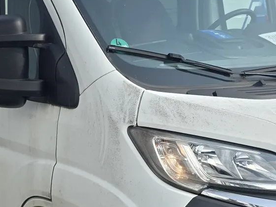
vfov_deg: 18.6
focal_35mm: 79
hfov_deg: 24.6
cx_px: 94
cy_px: 151
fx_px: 630
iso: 12
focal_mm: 6.3
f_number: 1.7
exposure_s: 1/438
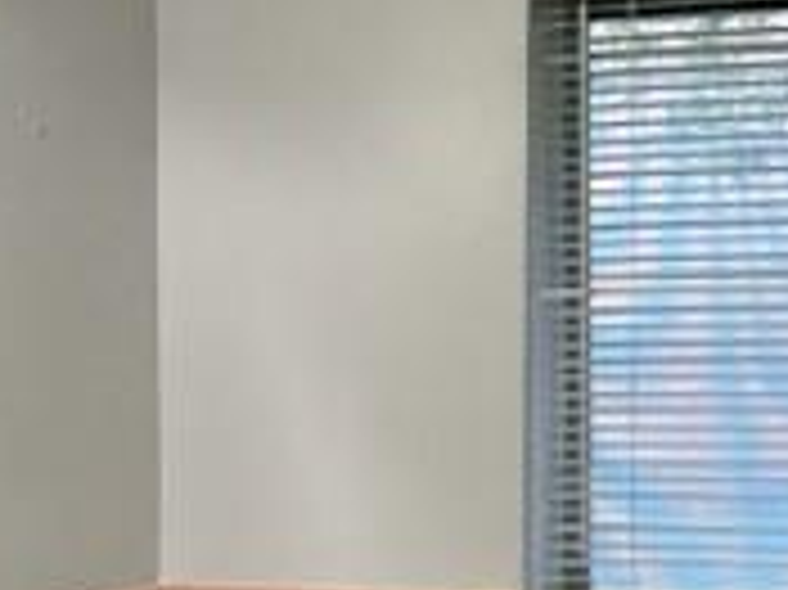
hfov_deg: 22.2
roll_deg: -0.2
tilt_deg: -1.2
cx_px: 518
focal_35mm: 88
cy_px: 392
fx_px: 2002
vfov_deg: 16.7
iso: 125
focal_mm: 6.86
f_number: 1.78
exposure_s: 1/120
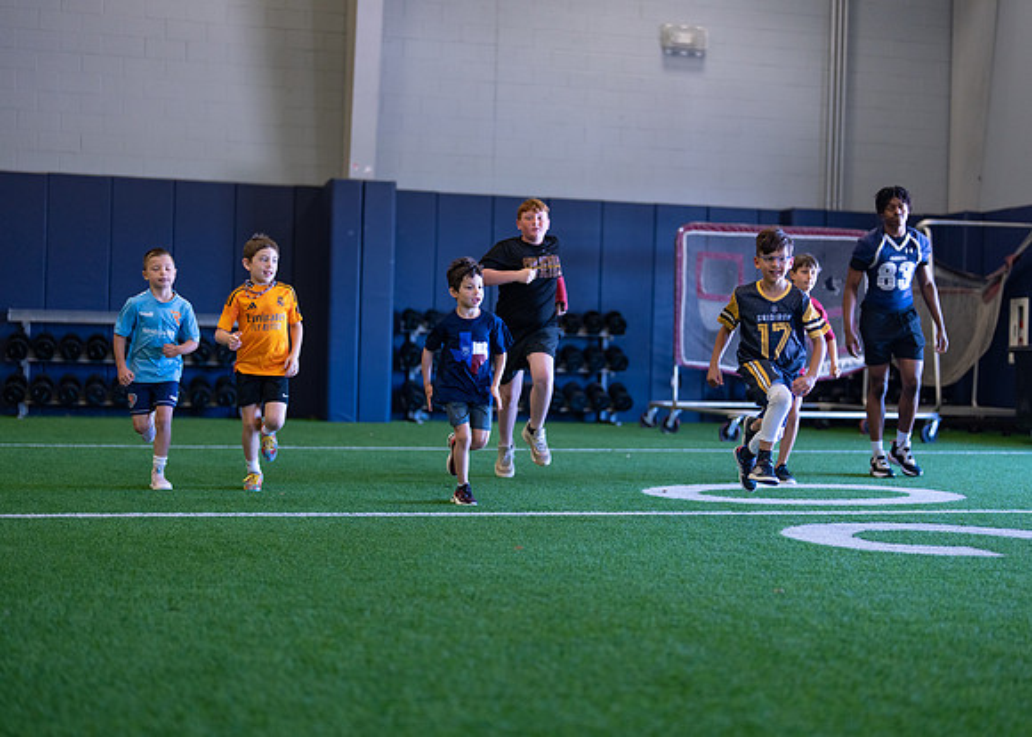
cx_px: 516
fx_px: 1560
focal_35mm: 53
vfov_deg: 26.6
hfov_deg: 36.6
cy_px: 368
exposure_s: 1/1000
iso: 1000
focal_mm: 50
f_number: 1.2
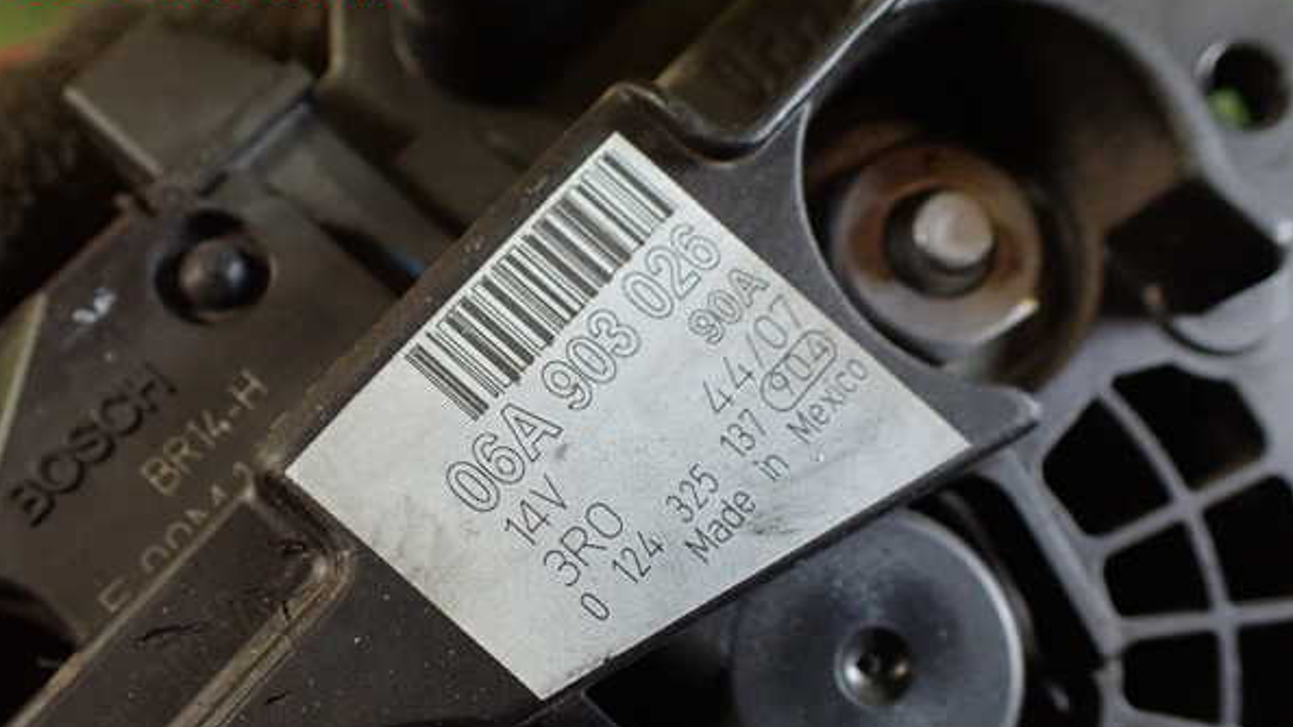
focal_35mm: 33
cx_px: 642
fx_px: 1131
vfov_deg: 35.5
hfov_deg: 59.5
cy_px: 446
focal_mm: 5.4
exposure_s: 1/100
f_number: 2.3
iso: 800
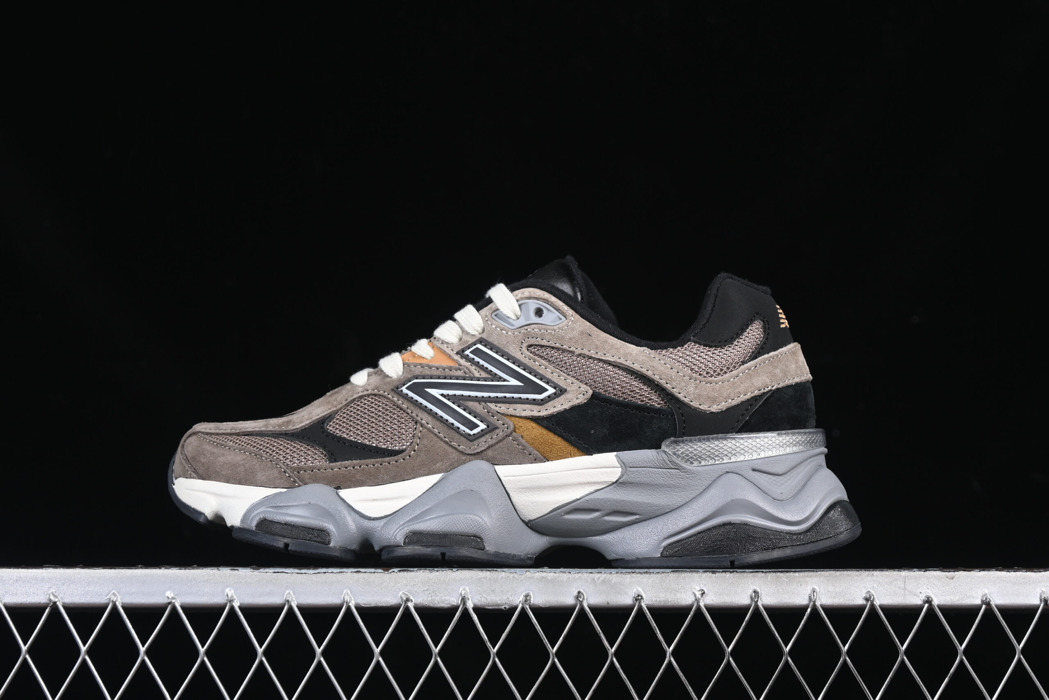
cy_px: 350
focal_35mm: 75
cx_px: 524
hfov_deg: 27.0
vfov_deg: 18.2
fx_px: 2185
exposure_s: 1/80
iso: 160
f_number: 7.1
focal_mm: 50
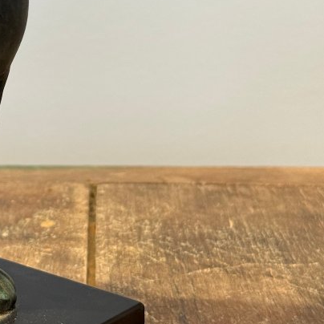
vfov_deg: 13.8
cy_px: 65
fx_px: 1334
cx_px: -34
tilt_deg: -13.0
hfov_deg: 13.6
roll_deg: +0.9
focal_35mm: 126
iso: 100
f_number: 1.78
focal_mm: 6.76
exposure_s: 1/50
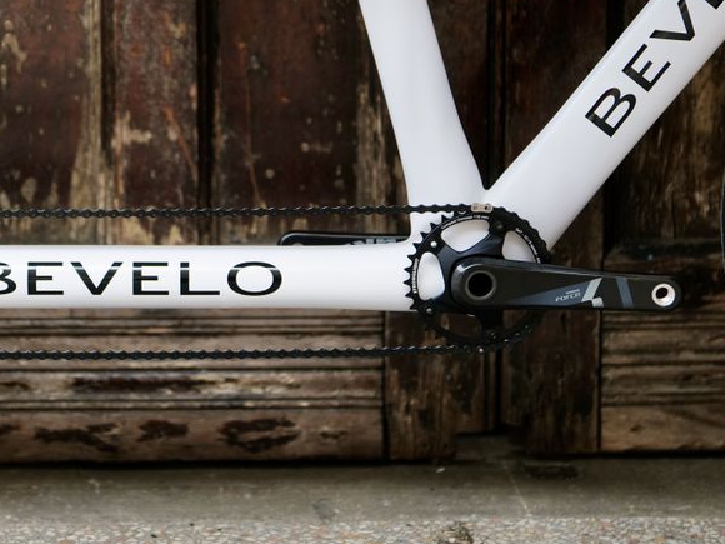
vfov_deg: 13.9
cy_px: 96
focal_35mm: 106
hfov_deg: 18.5
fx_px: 2220
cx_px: 205
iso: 100
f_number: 1.4
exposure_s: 1/160
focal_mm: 50
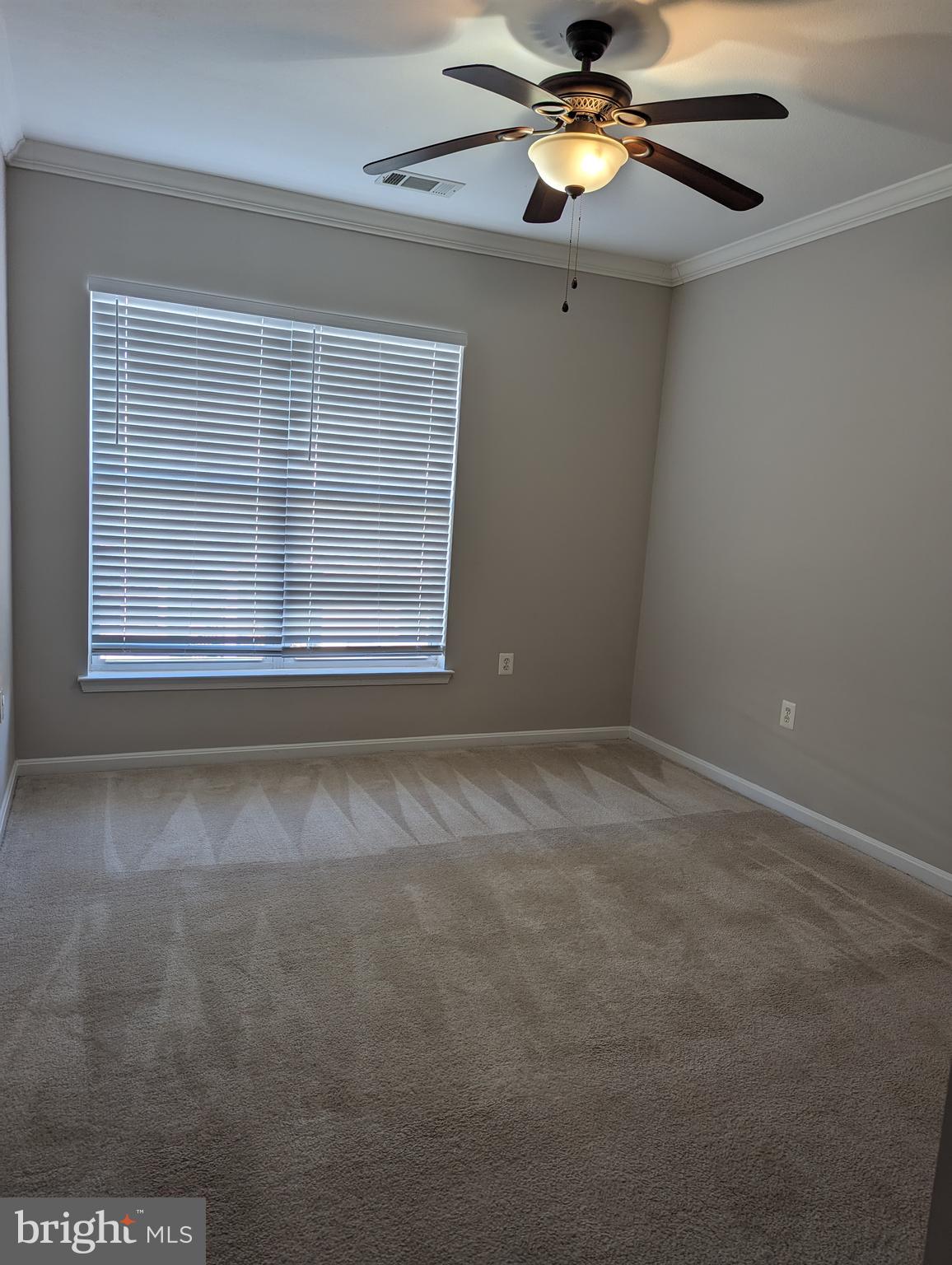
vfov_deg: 71.5
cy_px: 632
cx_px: 476
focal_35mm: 24
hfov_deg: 56.9
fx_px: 878
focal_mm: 6.81
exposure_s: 1/120
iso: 64
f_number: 1.85
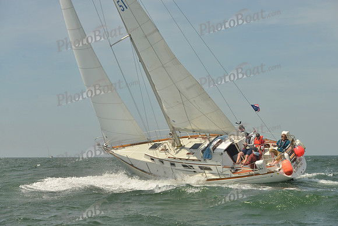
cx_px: 169
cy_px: 113
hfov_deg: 28.8
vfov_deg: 19.5
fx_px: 657
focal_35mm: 70
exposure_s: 1/1250
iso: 200
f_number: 8
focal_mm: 70
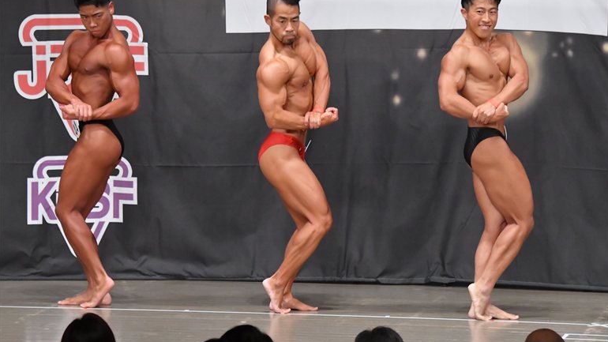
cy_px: 145
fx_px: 3821
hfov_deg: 9.1
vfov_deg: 5.1
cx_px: 304
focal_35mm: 237
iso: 6400
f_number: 5.6
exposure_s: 1/400
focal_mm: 150
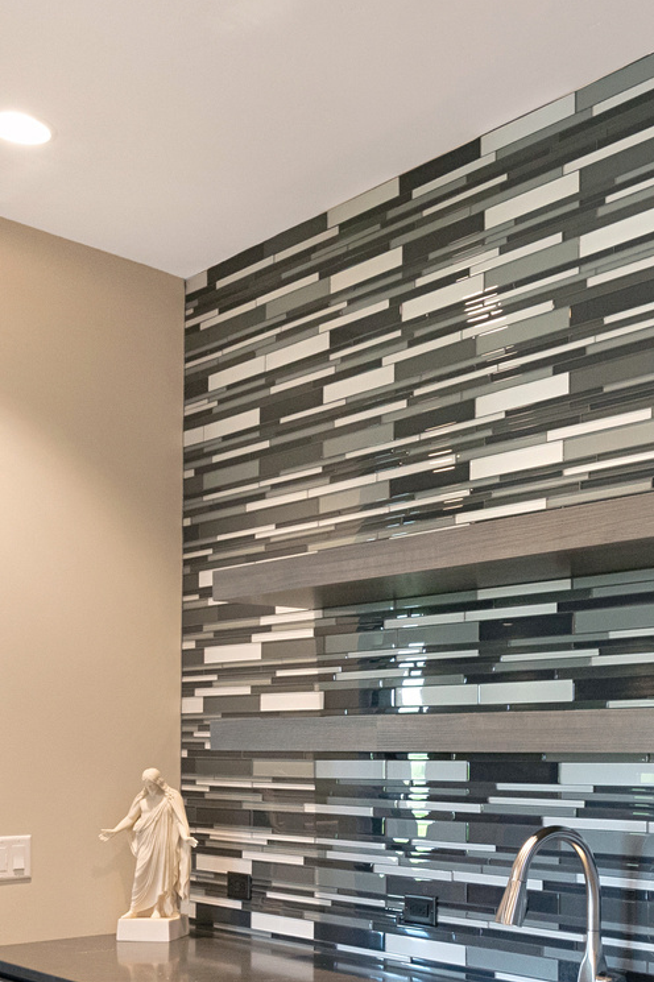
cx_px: 591
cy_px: 755
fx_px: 1200
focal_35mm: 44
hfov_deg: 29.2
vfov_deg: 42.9
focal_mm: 16
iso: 1250
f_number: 9
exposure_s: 1/10
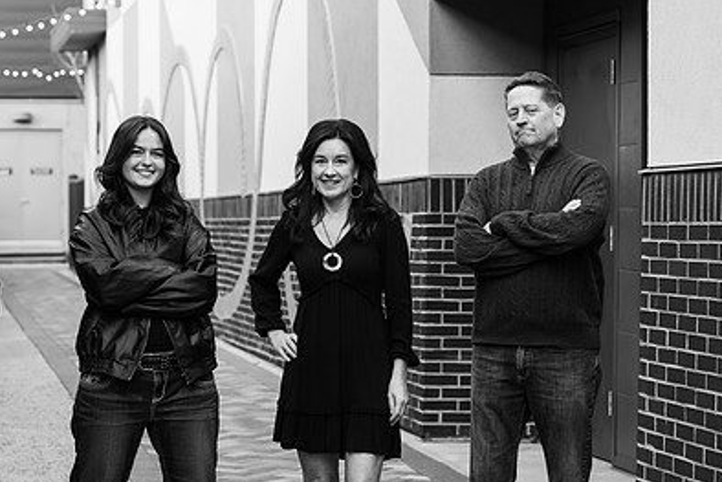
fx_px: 2066
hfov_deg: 19.7
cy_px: 322
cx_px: 224
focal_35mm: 103
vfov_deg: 13.3
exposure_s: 1/125
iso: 640
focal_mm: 70
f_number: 4
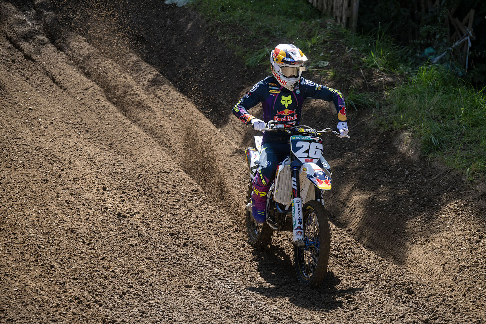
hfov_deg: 13.7
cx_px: 243
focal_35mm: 150
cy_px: 162
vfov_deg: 9.2
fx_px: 2025
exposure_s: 1/1250
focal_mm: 150
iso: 200
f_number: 4
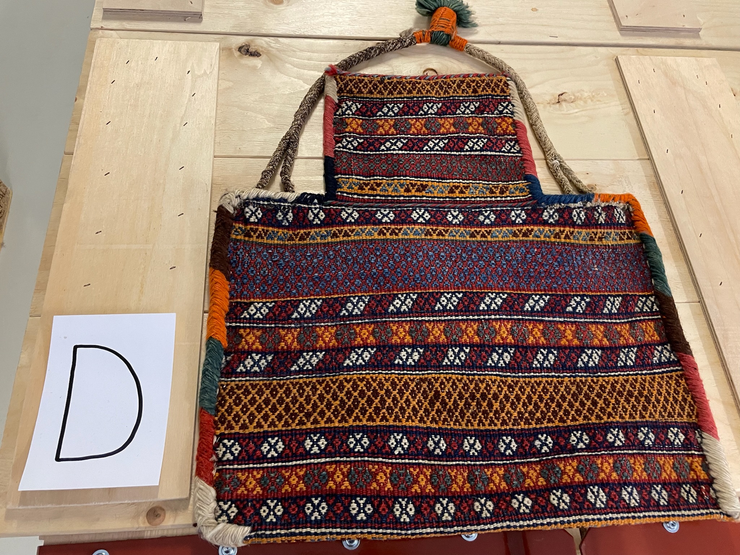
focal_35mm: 26
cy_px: 278
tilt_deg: -62.8
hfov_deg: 67.3
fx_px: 556
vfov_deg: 53.1
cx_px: 370
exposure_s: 1/50
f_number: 1.6
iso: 320
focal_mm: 4.2
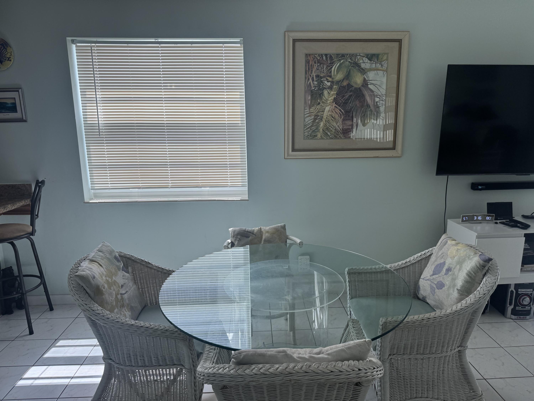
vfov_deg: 56.8
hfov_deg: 71.6
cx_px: 267
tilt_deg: -9.7
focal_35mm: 24
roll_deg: +0.6
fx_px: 370
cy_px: 200
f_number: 1.78
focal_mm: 6.76
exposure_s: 1/267
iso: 64
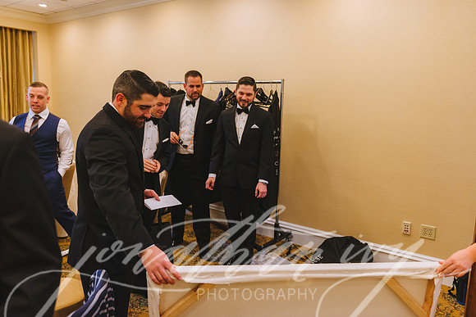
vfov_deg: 46.6
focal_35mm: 28
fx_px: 369
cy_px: 147
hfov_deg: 65.7
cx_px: 240
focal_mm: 26
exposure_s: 1/400
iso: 1250
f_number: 2.8
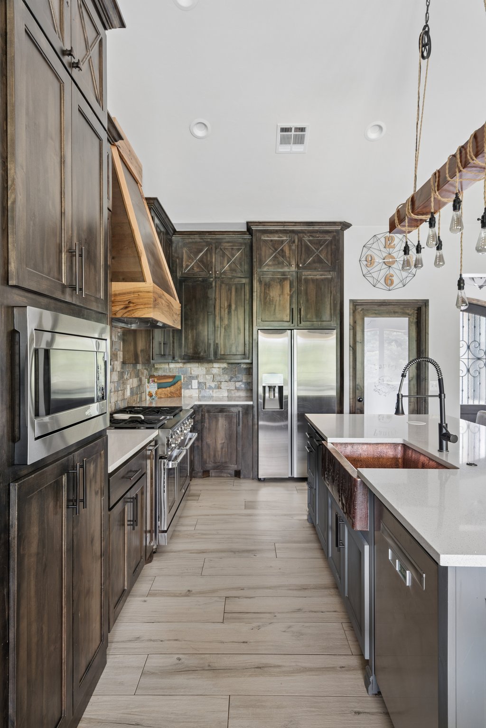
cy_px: 364
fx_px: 405
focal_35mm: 20
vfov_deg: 84.0
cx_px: 243
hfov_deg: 61.9
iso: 200
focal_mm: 20
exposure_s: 1/1.25
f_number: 8
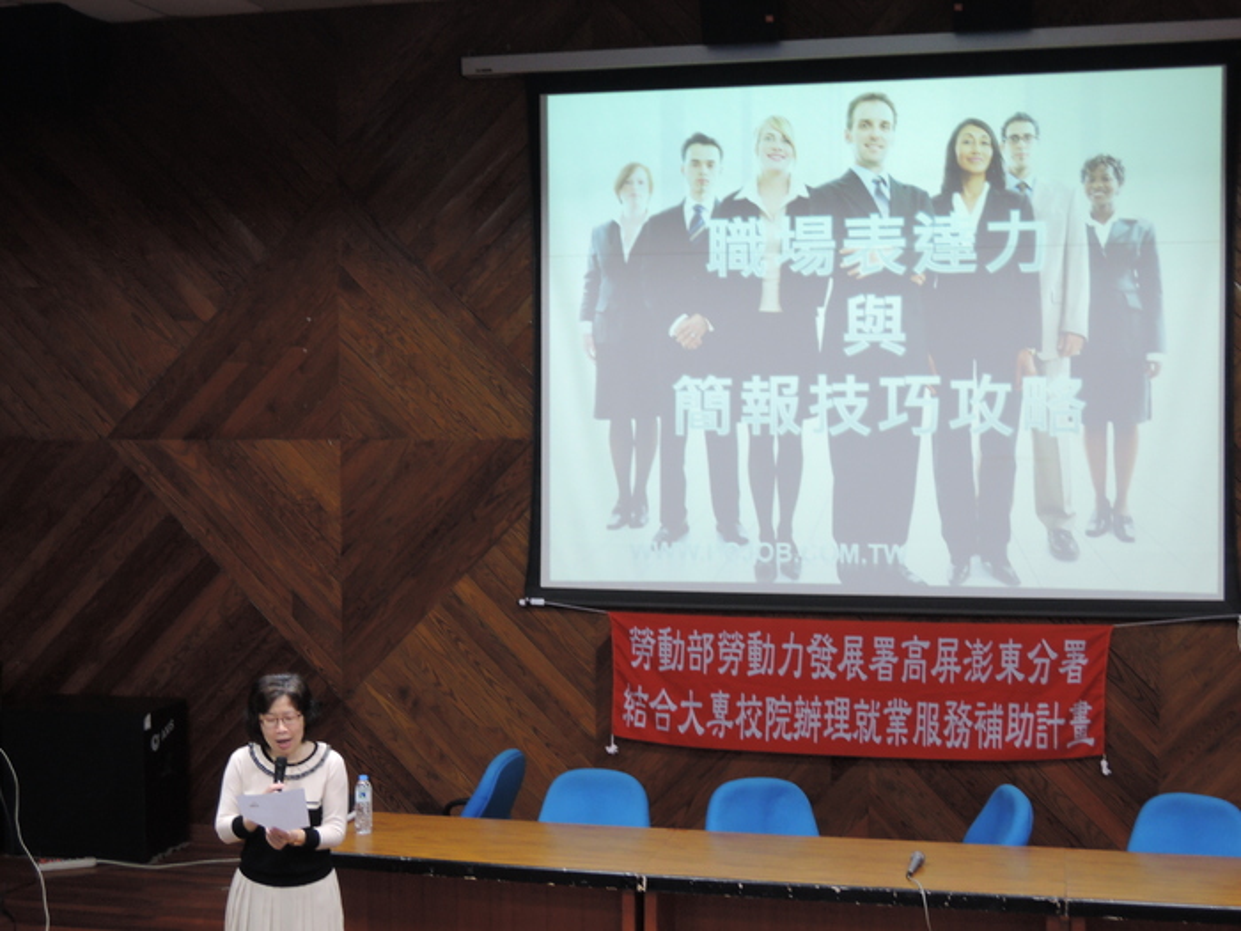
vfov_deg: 29.1
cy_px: 466
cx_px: 620
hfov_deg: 38.2
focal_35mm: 50
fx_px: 1793
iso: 400
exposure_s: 1/20
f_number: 4
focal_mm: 10.7
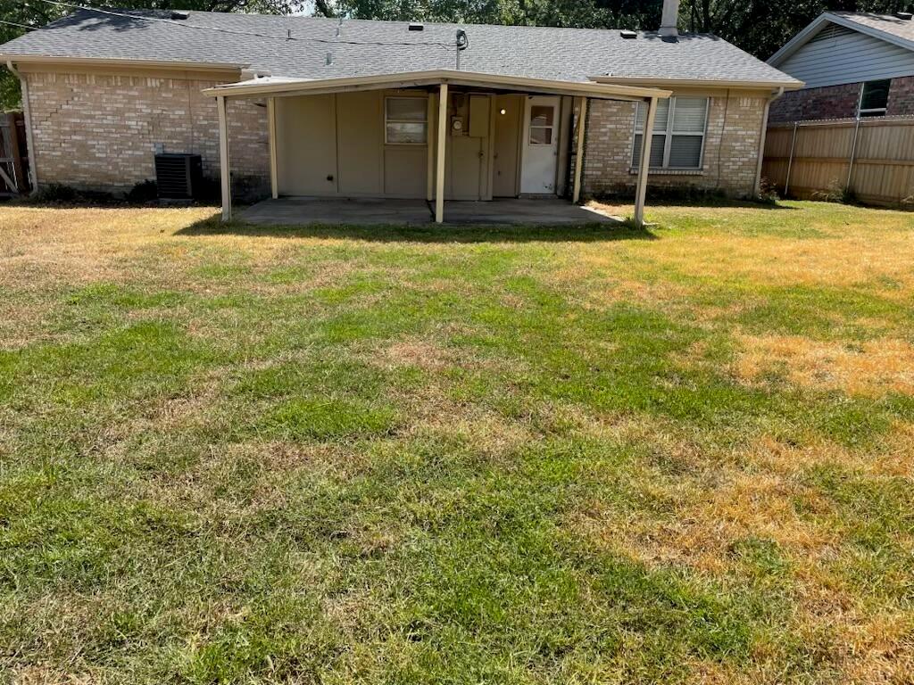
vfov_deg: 53.1
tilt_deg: -16.2
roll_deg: -0.3
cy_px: 342
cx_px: 457
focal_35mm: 26
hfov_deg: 67.3
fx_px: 687
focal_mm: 4.2
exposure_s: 1/1795
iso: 32
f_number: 1.6
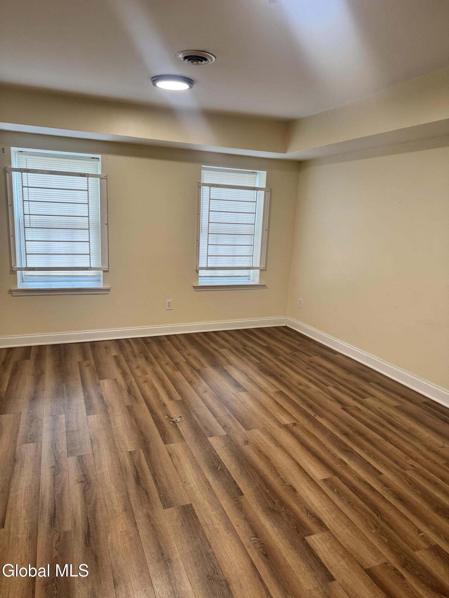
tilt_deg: -17.8
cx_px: 224
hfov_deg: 56.8
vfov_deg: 71.6
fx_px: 415
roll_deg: -5.2
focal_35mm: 24
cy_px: 299
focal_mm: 6.76
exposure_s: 1/60
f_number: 1.78
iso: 125
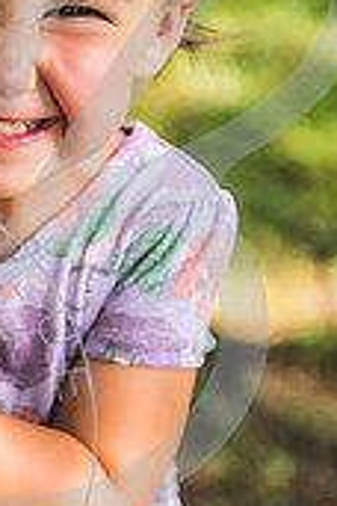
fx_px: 2064
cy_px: 207
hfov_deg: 9.2
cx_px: -44
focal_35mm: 147
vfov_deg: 14.0
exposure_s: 1/400
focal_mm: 56
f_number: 2.8
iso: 100
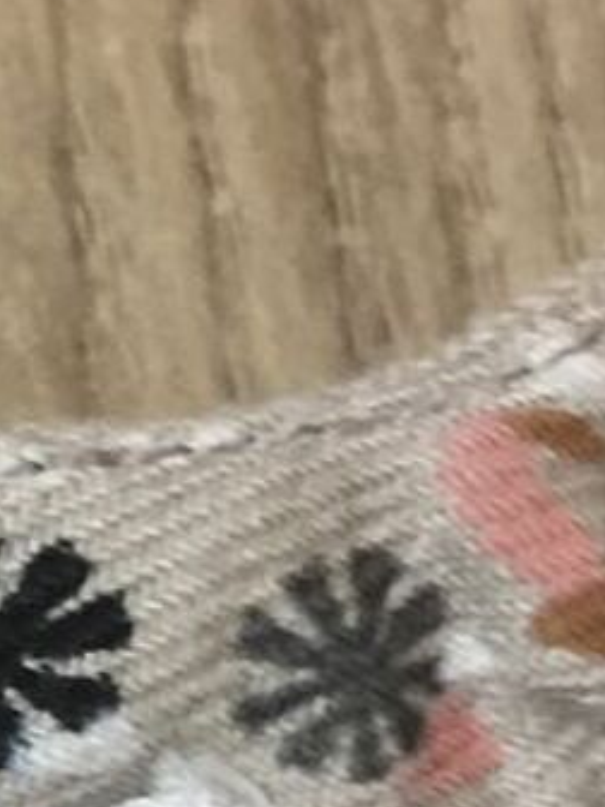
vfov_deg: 16.7
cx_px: -379
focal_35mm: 115
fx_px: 2680
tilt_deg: -76.5
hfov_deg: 12.1
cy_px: 832
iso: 160
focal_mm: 4.15
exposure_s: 1/8
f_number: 2.2
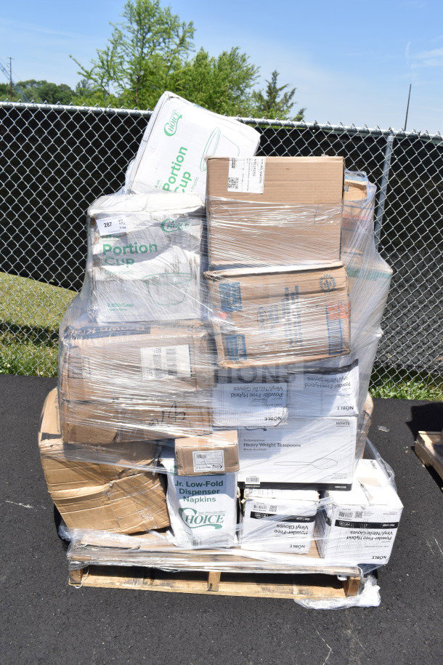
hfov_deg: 41.7
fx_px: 581
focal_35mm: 32
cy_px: 332
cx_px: 222
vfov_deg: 59.5
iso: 200
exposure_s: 1/320
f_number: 9
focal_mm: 21
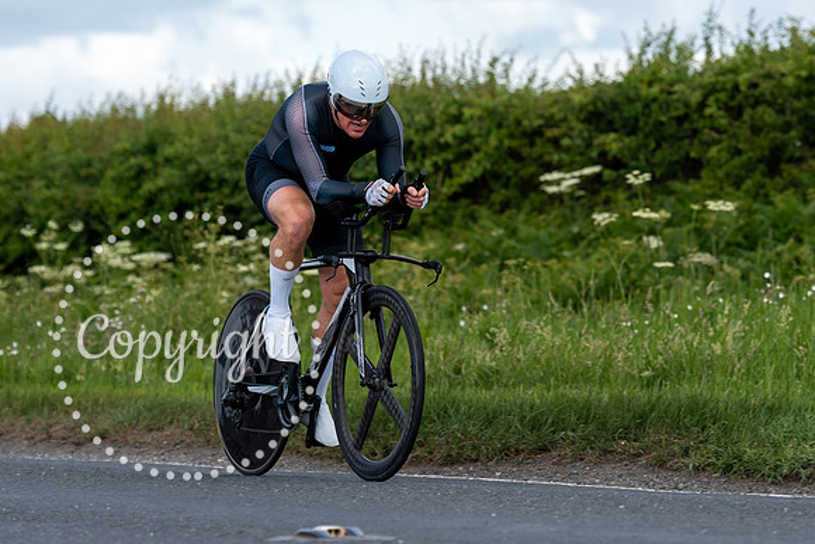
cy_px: 210
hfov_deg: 11.2
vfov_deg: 7.5
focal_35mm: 183
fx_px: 4144
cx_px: 355
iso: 160
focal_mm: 119
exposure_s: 1/1000
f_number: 3.5
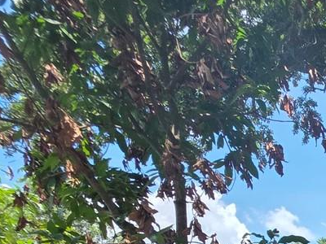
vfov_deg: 19.5
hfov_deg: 26.2
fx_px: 490
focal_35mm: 52
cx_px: 497
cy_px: 458
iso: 40
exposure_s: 1/1024
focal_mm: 2.2
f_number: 1.9
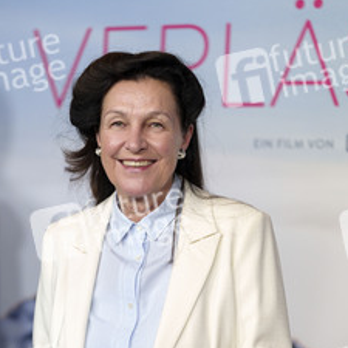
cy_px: 303
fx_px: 2013
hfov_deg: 9.9
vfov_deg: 9.8
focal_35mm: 177
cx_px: 155
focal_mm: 117
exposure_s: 1/250
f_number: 2.8
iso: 500
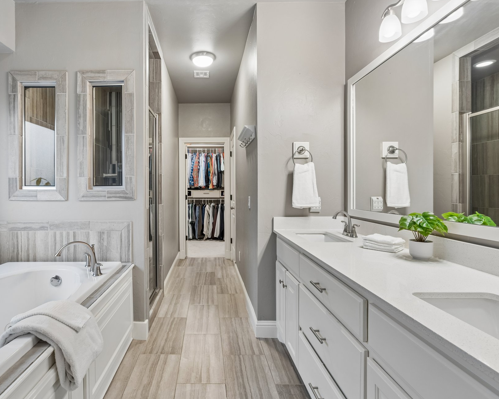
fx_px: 281
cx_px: 205
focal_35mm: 19
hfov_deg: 82.5
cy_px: 192
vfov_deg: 70.8
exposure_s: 1/4
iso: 200
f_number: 8
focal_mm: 16
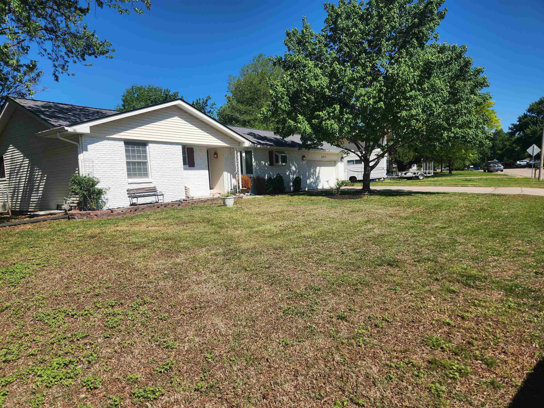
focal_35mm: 23
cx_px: 272
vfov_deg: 58.9
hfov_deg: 73.9
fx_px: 361
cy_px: 204
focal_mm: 5.4
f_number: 1.8
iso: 20
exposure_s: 1/2077
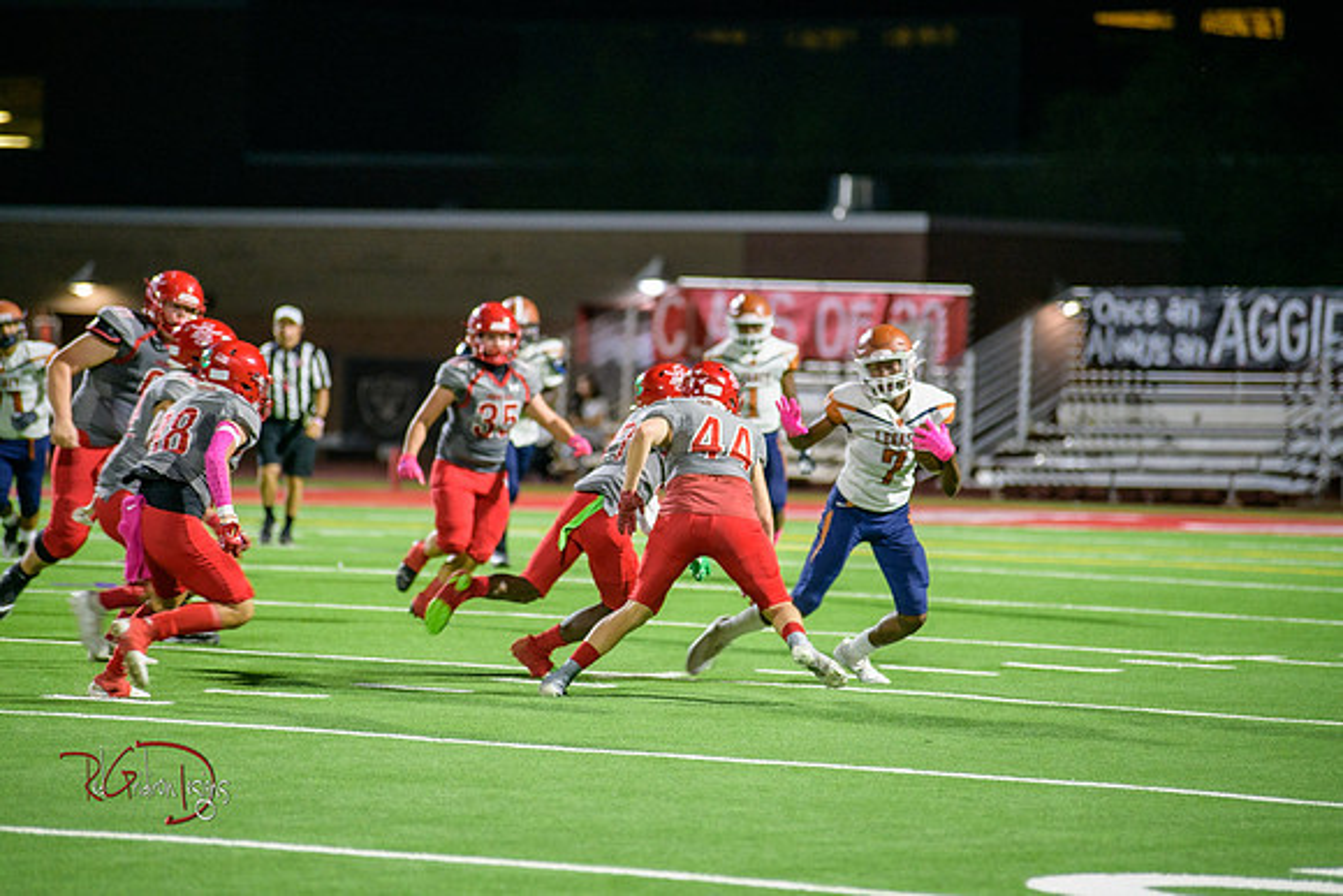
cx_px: 672
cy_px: 448
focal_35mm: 200
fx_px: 7463
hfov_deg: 10.3
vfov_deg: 6.9
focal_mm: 200
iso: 1600
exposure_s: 1/250
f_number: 2.8
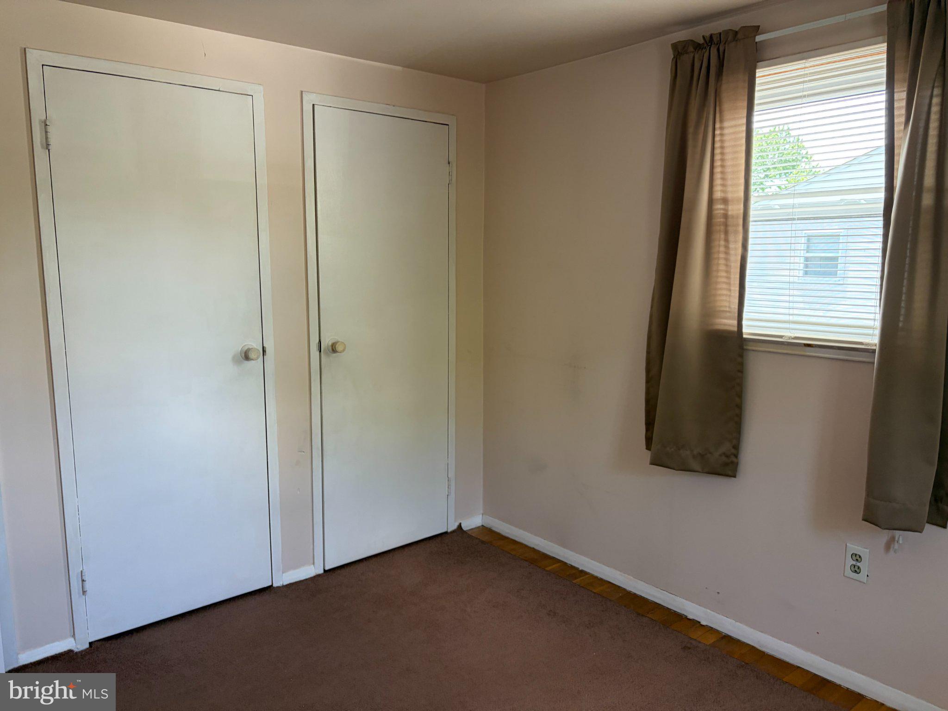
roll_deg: +0.1
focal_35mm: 26
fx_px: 712
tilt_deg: -7.0
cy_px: 356
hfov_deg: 67.3
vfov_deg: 53.1
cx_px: 474
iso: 125
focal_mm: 5.96
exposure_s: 1/73
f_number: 1.6
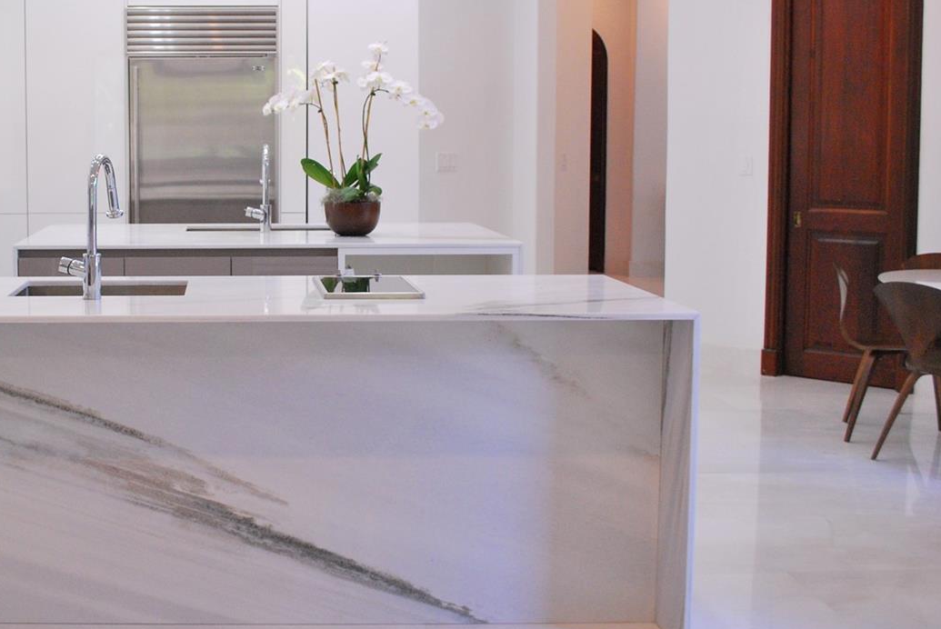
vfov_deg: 26.4
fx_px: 1334
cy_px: 224
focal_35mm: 51
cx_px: 222
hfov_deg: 37.8
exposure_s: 1/60
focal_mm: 22
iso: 800
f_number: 4.5
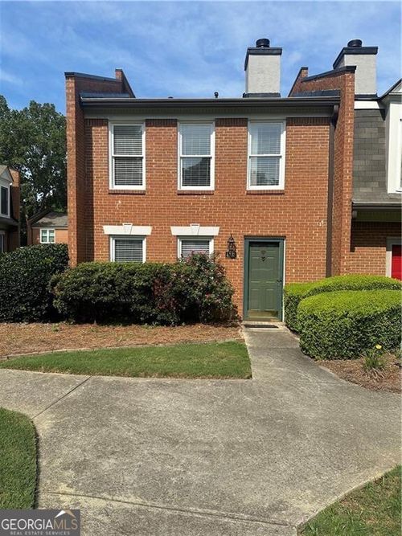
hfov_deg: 56.8
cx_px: 201
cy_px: 268
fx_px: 372
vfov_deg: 71.6
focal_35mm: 24
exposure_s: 1/4348
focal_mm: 6.86
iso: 80
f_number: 1.78
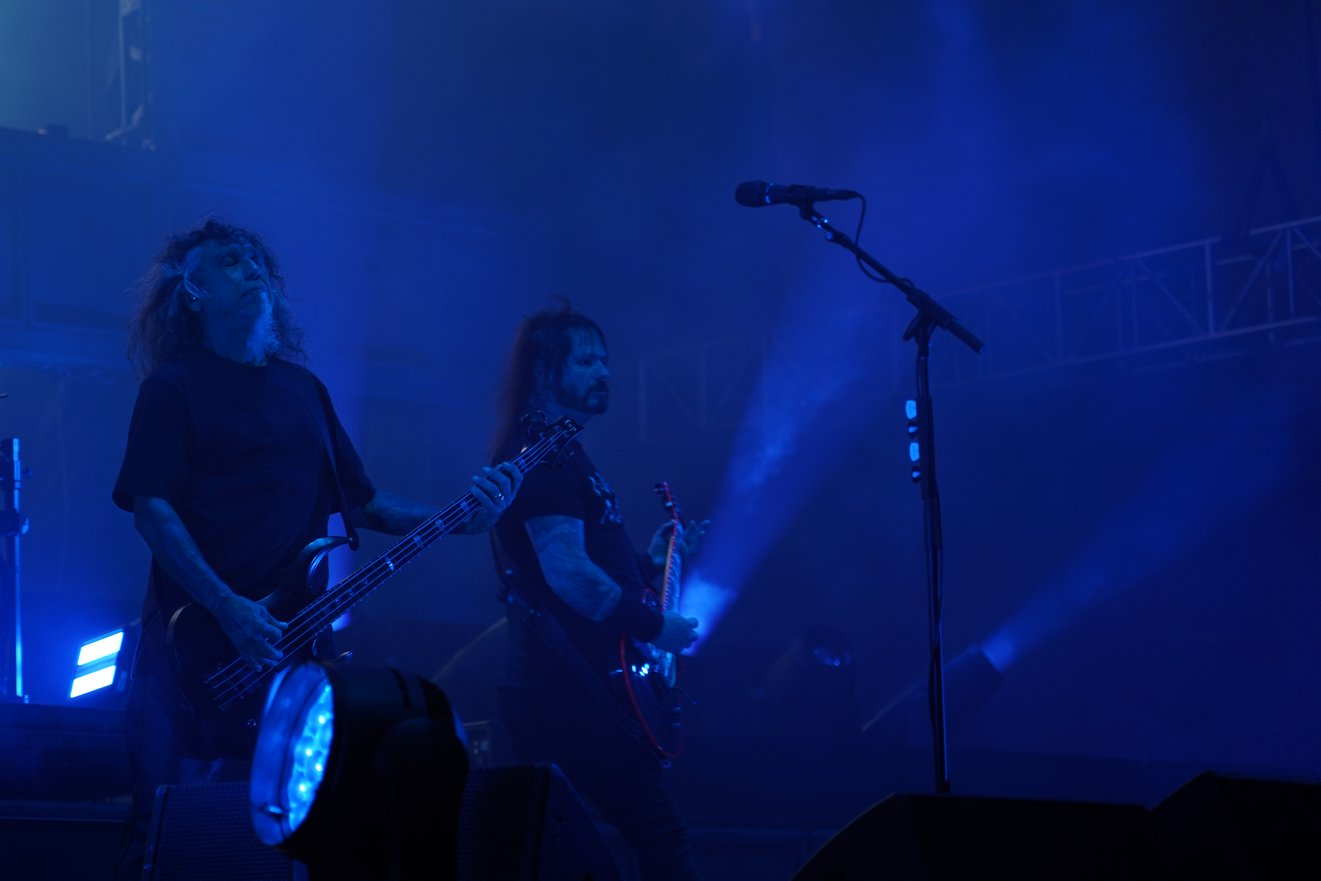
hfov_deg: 19.5
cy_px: 440
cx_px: 660
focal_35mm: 105
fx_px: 3853
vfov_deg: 13.0
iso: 250
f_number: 4
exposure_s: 1/125
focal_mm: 105
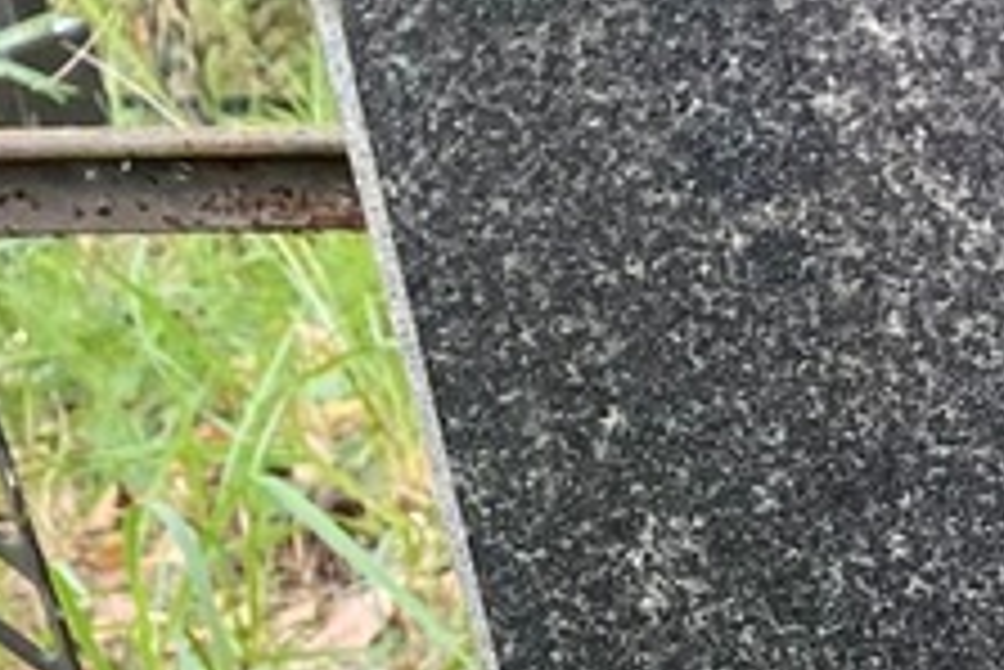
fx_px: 2707
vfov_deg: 12.8
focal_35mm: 97
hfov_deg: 17.6
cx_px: 1729
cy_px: 1201
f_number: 1.8
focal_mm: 4.25
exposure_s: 1/116
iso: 125
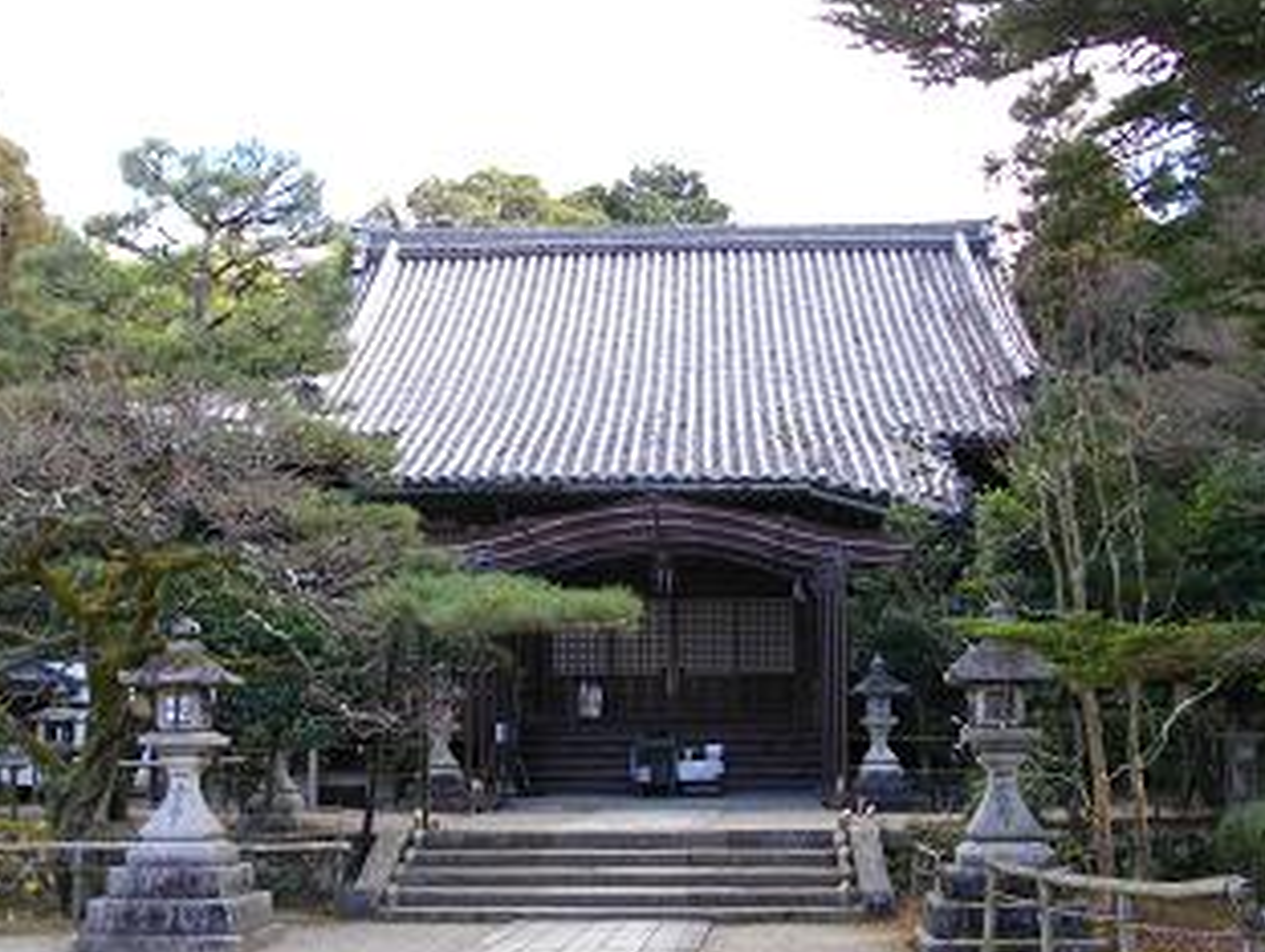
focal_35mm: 40
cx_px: 637
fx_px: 1463
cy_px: 578
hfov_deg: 46.7
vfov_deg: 35.9
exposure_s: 1/160
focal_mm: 5.7
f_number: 2.9
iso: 100
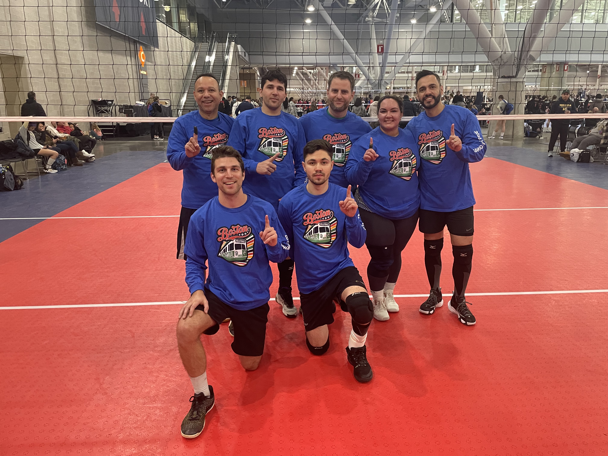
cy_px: 228
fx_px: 457
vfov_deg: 53.1
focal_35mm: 26
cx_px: 304
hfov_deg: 67.3
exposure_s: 1/60
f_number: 1.6
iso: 400
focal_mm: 4.2
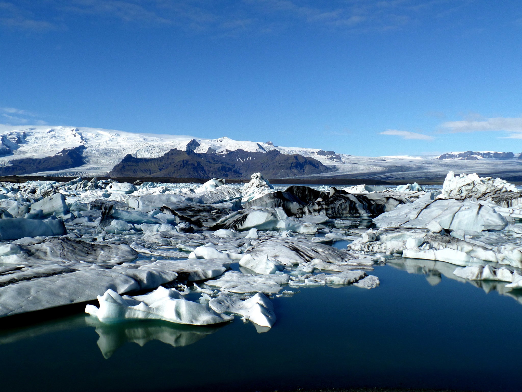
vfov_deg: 40.7
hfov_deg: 52.6
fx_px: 528
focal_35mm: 35
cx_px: 261
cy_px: 196
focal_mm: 6.2
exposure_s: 1/1000
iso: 100
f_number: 4.3
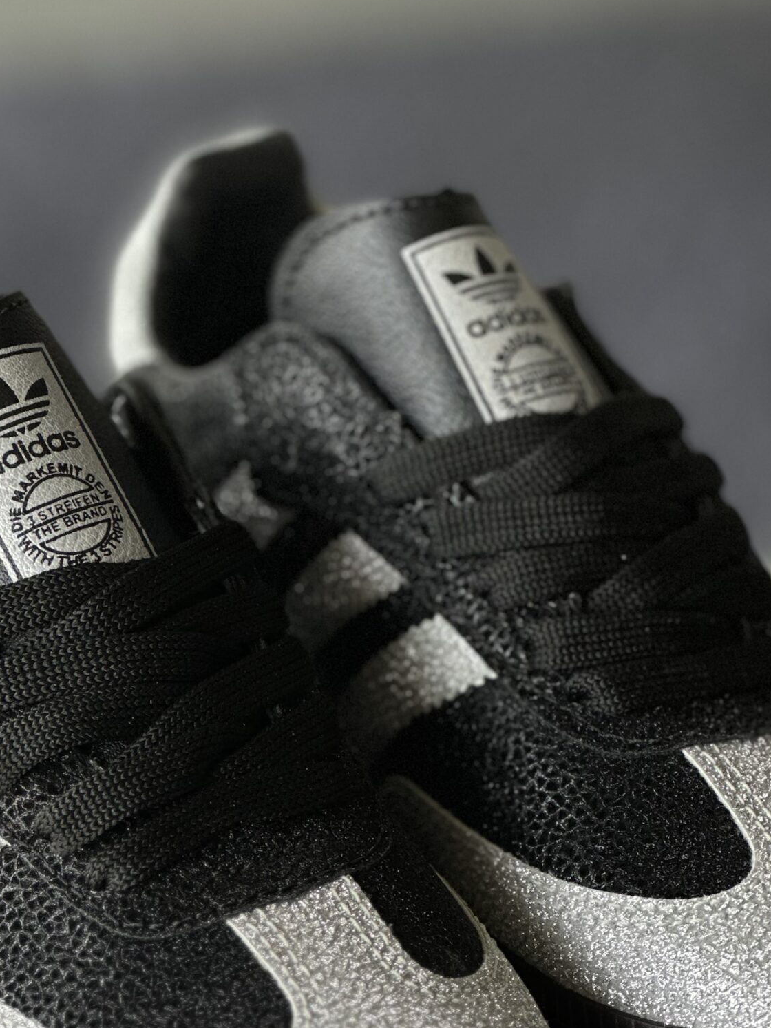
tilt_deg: -29.2
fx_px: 3919
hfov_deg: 11.2
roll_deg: -0.8
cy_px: 552
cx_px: 218
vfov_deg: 14.9
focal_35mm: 132
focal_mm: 9
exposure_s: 1/121
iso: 200
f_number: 2.8
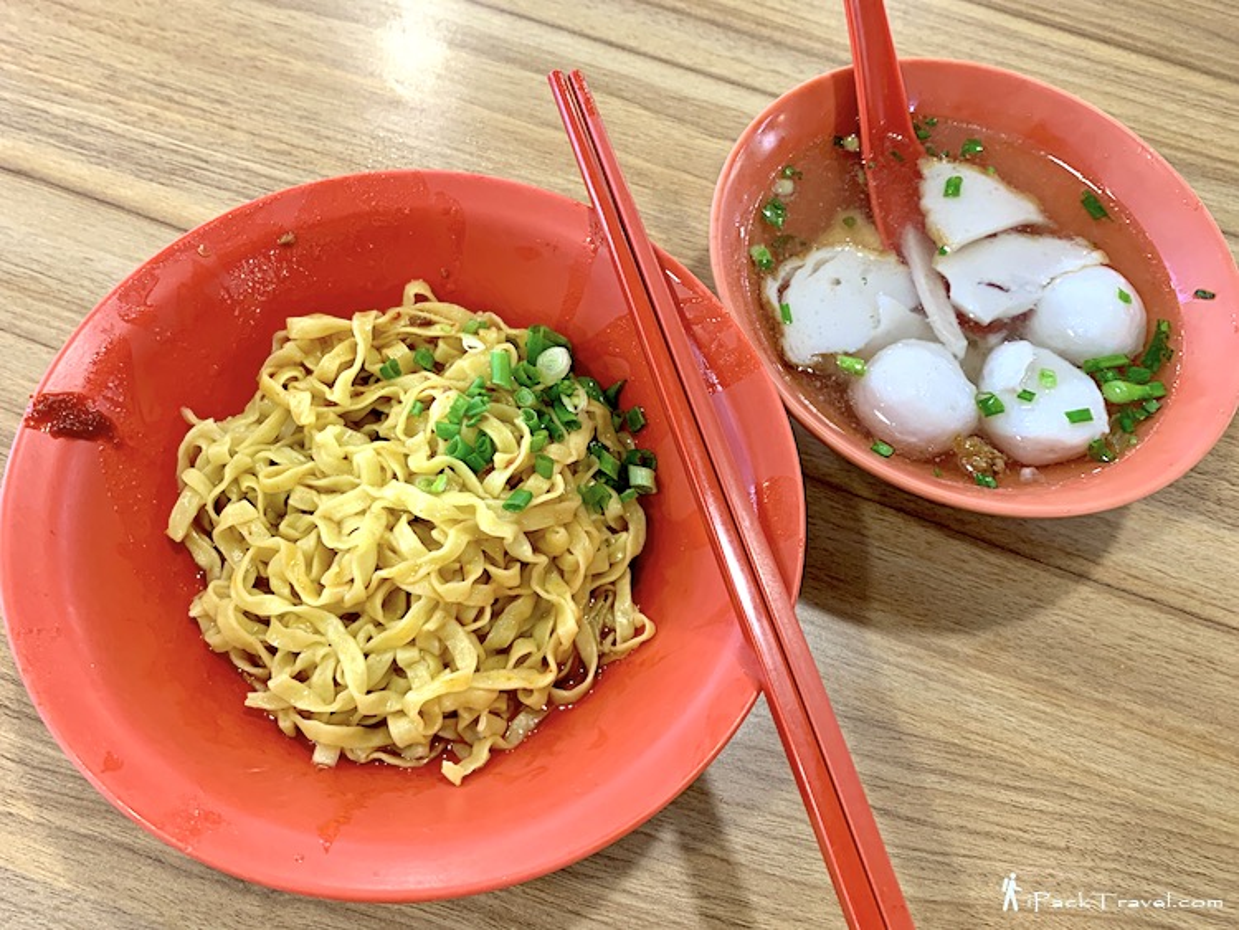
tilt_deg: -65.3
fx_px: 931
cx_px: 620
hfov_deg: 67.3
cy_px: 465
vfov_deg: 53.1
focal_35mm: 26
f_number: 1.8
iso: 160
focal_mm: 4.25
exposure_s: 1/60
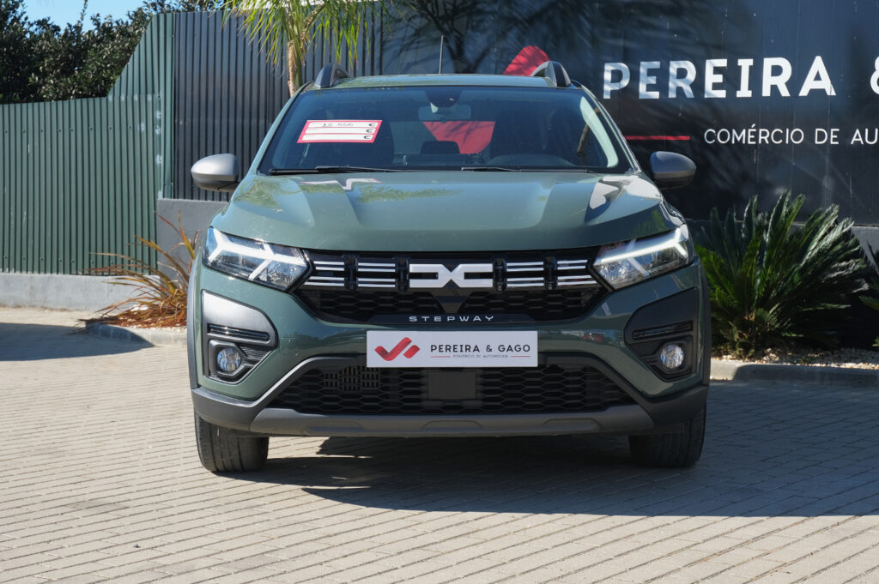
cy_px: 292
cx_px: 440
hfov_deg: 31.9
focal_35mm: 63
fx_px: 1537
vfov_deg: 21.5
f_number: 9
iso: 160
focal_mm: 42
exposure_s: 1/160
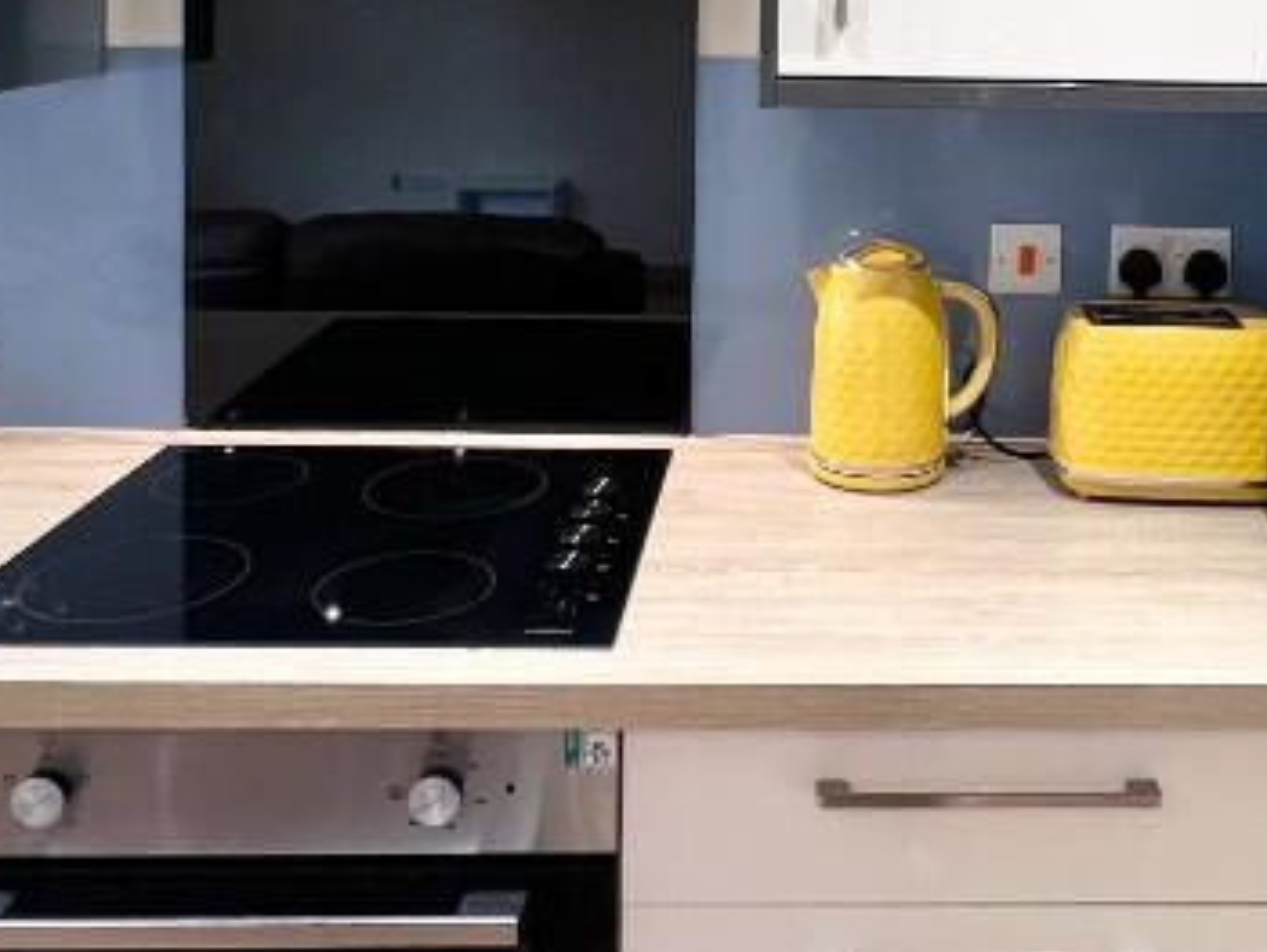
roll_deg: -0.3
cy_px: 51
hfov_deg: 47.9
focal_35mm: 38
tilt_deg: -2.6
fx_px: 1392
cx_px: 872
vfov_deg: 35.0
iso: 250
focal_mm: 1.57
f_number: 1.8
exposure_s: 1/50
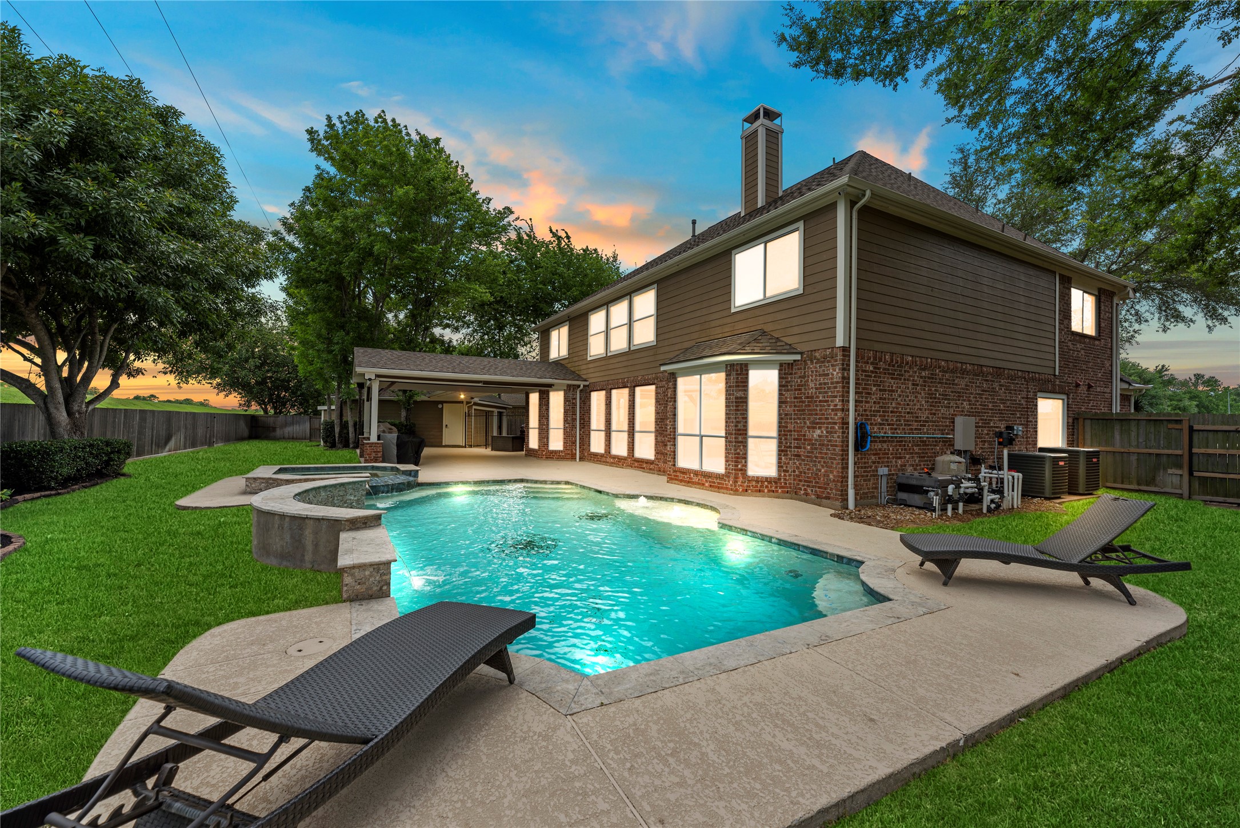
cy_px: 414
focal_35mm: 14
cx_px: 620
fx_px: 482
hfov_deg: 104.2
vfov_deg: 81.2
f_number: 8
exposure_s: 1/250
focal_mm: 14
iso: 100
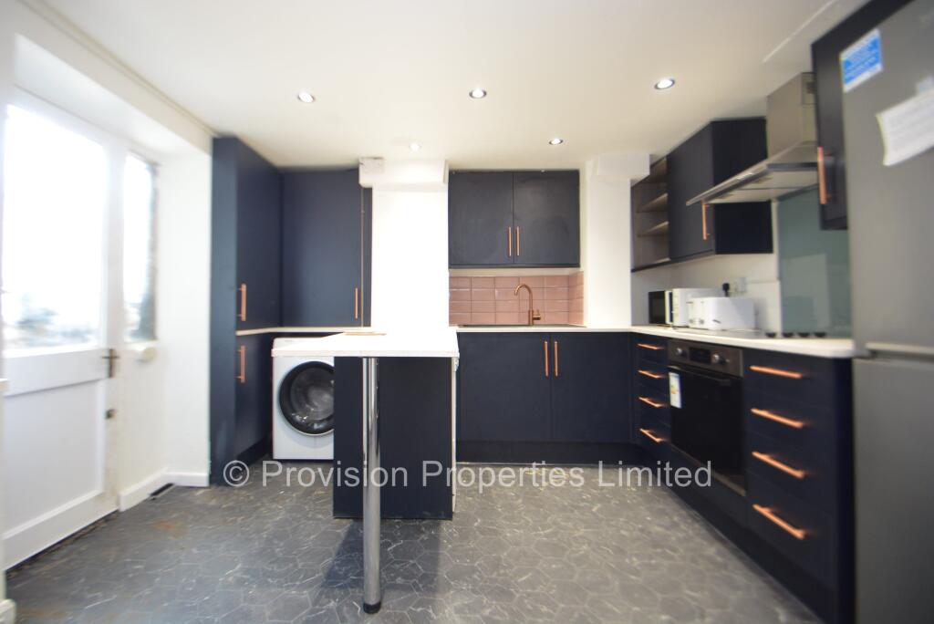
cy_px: 312
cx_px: 467
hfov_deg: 100.4
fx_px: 389
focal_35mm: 15
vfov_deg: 77.4
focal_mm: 10
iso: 800
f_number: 3.5
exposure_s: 1/45
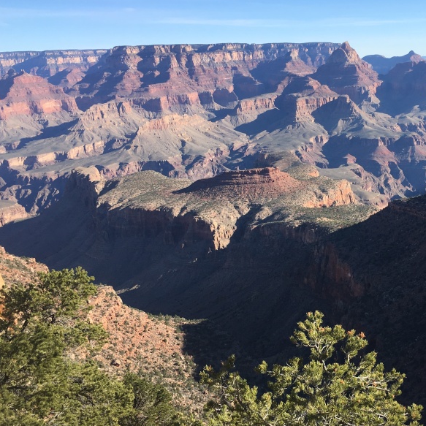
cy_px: 229
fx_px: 627
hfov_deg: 36.3
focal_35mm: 45
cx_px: 338
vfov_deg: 37.5
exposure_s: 1/1068
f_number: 2.2
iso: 25
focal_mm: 4.15
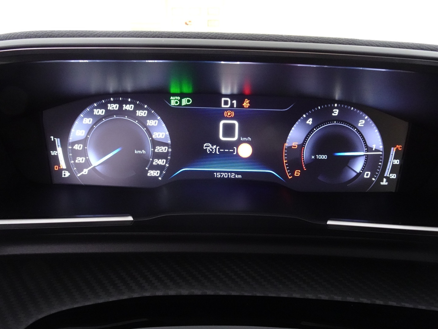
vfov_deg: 56.8
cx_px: 219
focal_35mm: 24
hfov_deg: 71.6
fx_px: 304
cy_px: 164
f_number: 3.5
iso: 800
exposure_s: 1/10
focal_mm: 4.25
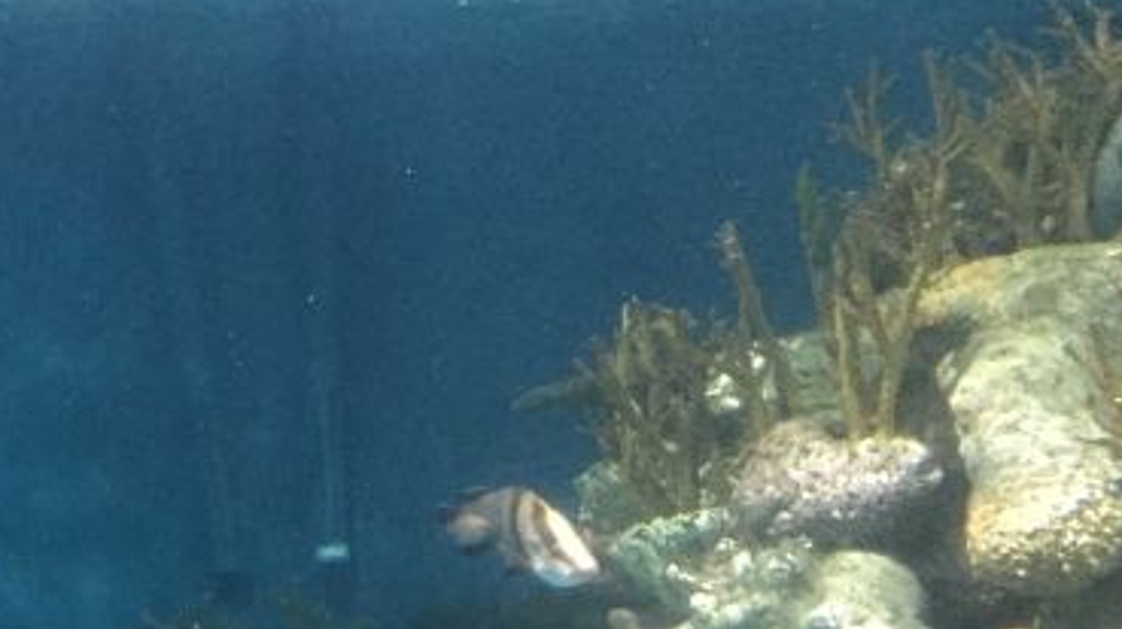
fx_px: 1784
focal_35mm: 60
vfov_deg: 19.6
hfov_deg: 33.0
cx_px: 100
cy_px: 576
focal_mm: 4.15
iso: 400
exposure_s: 1/15
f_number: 2.2
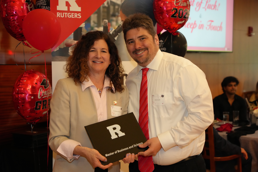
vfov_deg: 23.8
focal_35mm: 57
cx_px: 129
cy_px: 86
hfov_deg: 35.1
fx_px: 408
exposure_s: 1/160
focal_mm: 57
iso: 4000
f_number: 4
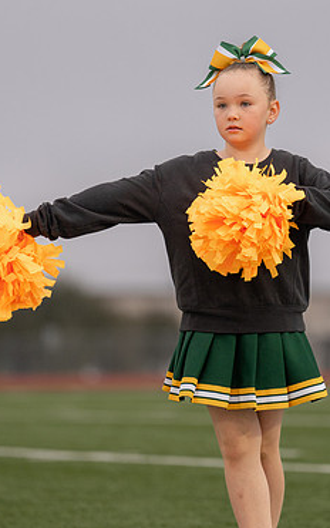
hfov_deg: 4.3
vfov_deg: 6.8
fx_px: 4416
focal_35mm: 307
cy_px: 270
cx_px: 235
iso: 500
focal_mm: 180
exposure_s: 1/1000
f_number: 2.8
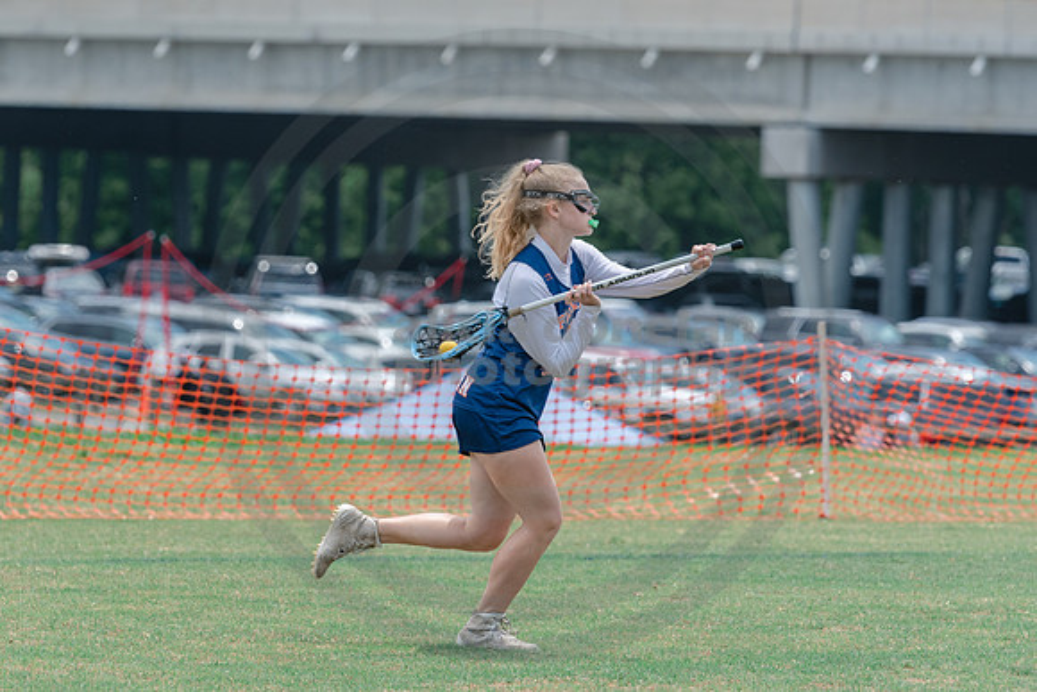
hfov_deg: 6.3
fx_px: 9413
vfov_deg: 4.2
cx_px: 450
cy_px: 335
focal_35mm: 327
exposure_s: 1/1250
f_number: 4.5
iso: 250
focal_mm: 200
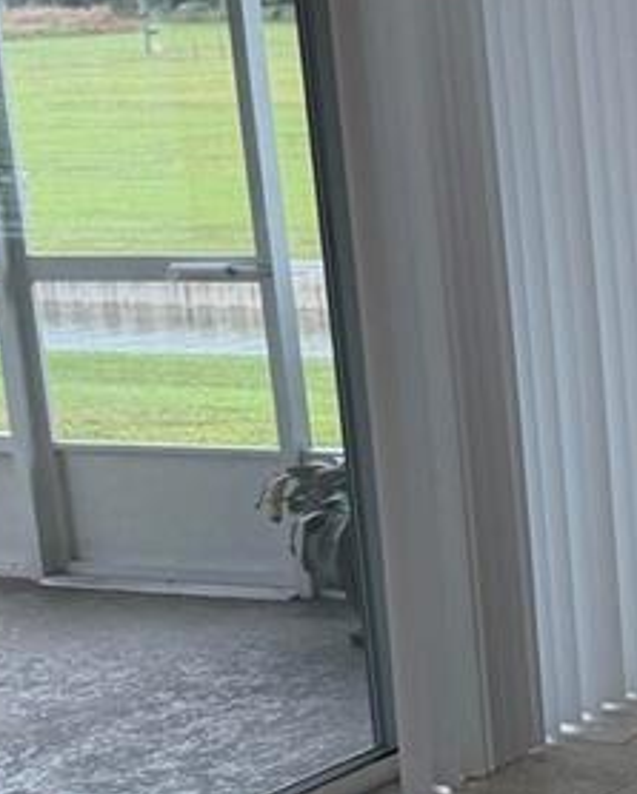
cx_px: 1197
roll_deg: +1.6
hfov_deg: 13.5
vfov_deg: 18.9
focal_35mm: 101
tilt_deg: -12.2
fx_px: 2376
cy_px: 537
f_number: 1.78
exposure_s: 1/226
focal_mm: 6.76
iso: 160
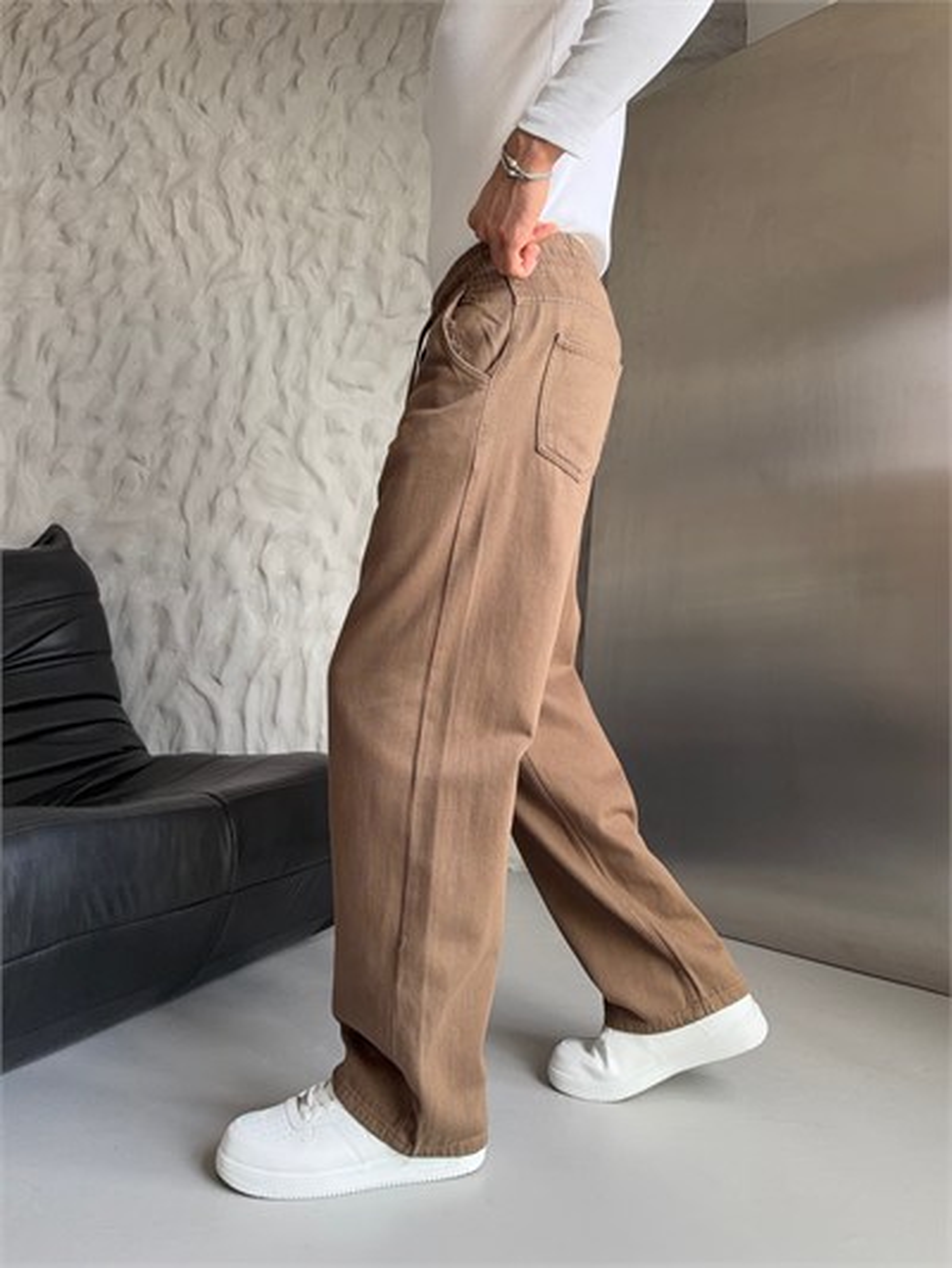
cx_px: 476
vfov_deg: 71.6
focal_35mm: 24
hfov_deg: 56.8
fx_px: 880
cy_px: 634
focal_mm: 6.93
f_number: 1.8
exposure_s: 1/121
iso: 160
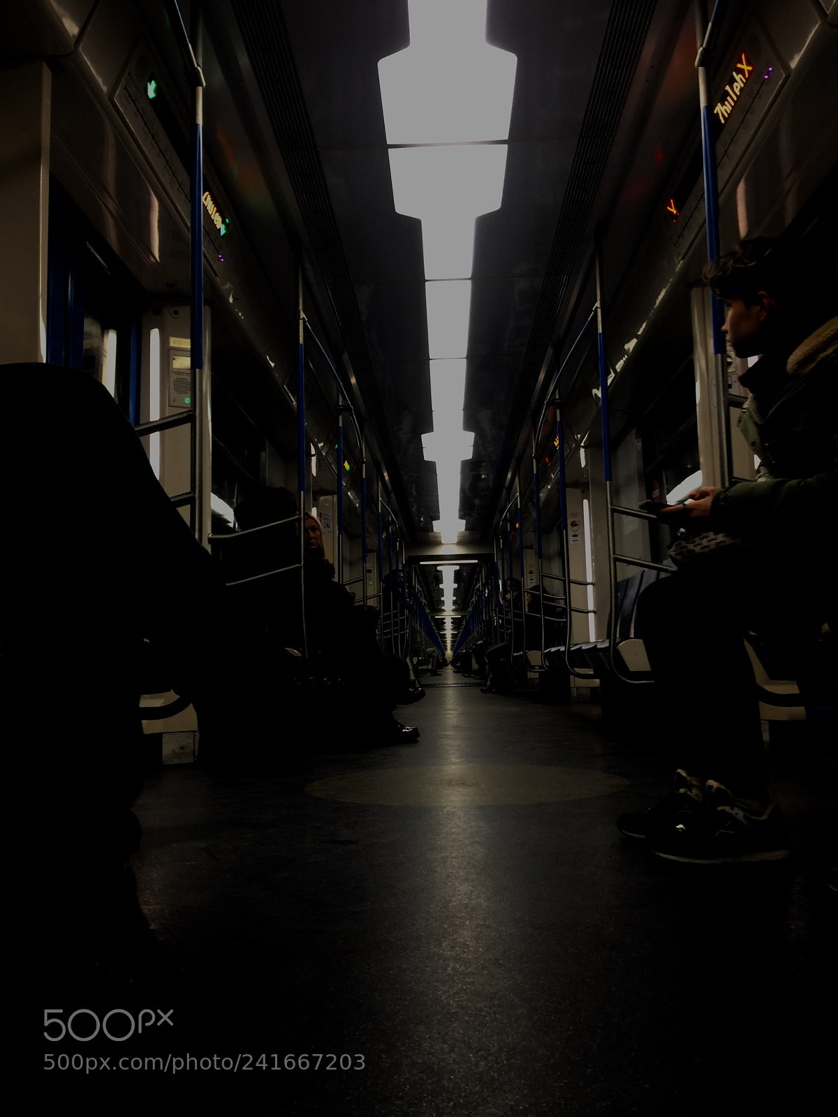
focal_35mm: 29
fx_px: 936
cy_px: 558
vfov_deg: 61.7
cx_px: 419
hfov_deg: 48.2
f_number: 2.2
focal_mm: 4.15
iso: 50
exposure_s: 1/33
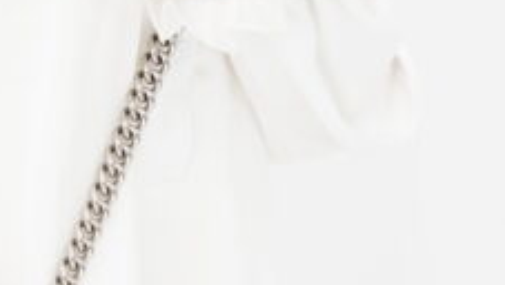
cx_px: -75
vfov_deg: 5.2
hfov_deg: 9.0
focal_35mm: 236
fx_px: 3162
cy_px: 236
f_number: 6.3
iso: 640
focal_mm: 50
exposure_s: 1/6
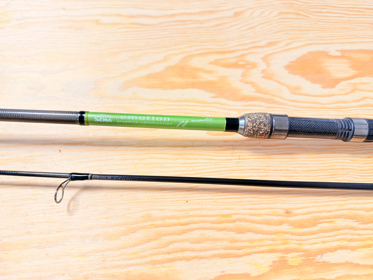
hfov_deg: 71.6
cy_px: 140
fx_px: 259
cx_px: 186
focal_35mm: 24
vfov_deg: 56.8
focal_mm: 6.76
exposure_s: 1/50
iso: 250
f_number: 1.78
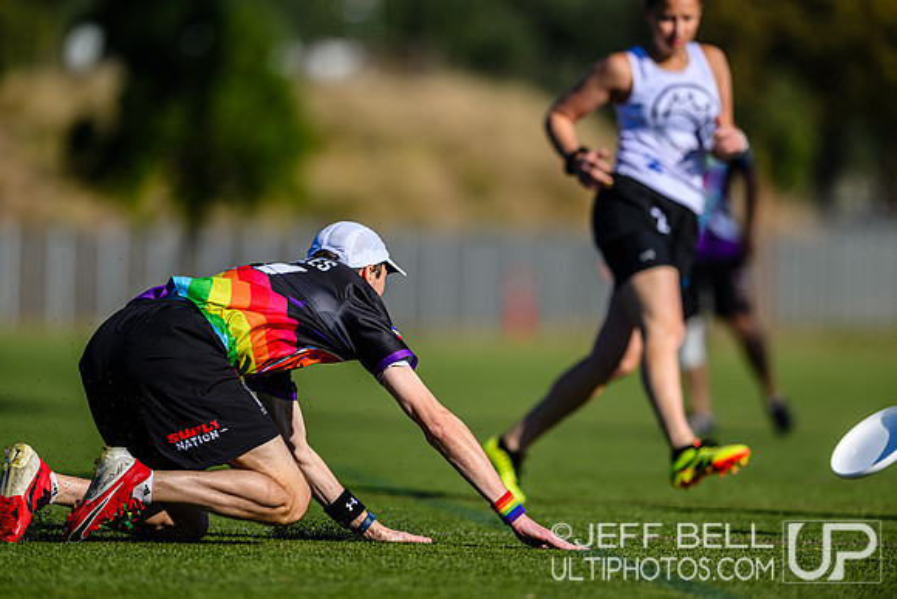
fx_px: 9969
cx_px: 448
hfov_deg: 5.2
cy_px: 300
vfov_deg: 3.4
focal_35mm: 400
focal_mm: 400
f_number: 3.2
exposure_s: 1/2000
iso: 100
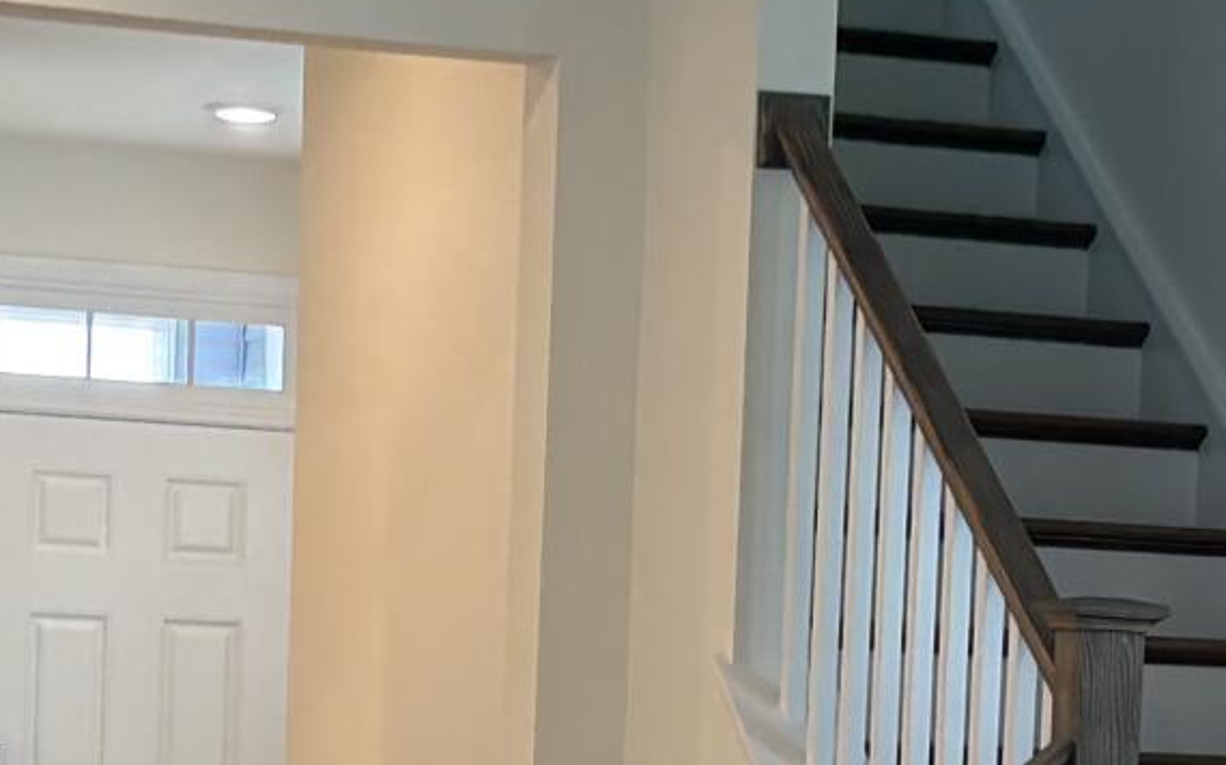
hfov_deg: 14.4
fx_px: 4844
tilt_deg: -2.6
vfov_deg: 8.9
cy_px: 1087
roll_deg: -1.6
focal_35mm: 145
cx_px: 703
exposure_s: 1/60
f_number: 1.6
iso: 80
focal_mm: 5.96
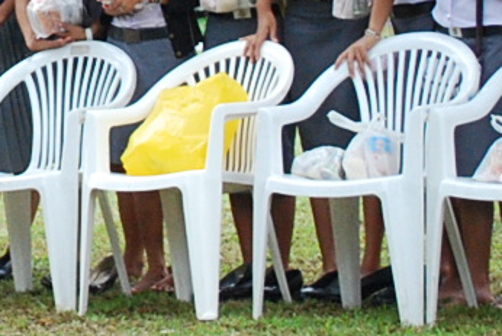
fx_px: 3045
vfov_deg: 6.3
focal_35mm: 218
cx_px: -292
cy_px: -154
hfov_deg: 9.1
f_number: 4.5
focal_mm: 26
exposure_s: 1/200
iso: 800
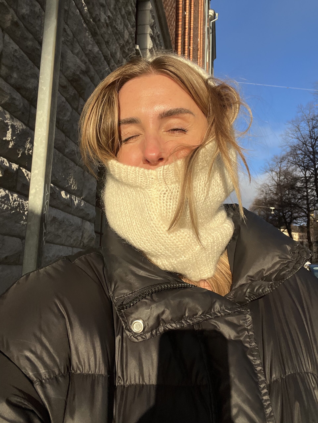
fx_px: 367
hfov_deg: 46.8
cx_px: 159
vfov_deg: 60.0
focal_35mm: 30
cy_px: 212
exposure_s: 1/1497
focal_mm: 2.71
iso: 32
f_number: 2.2
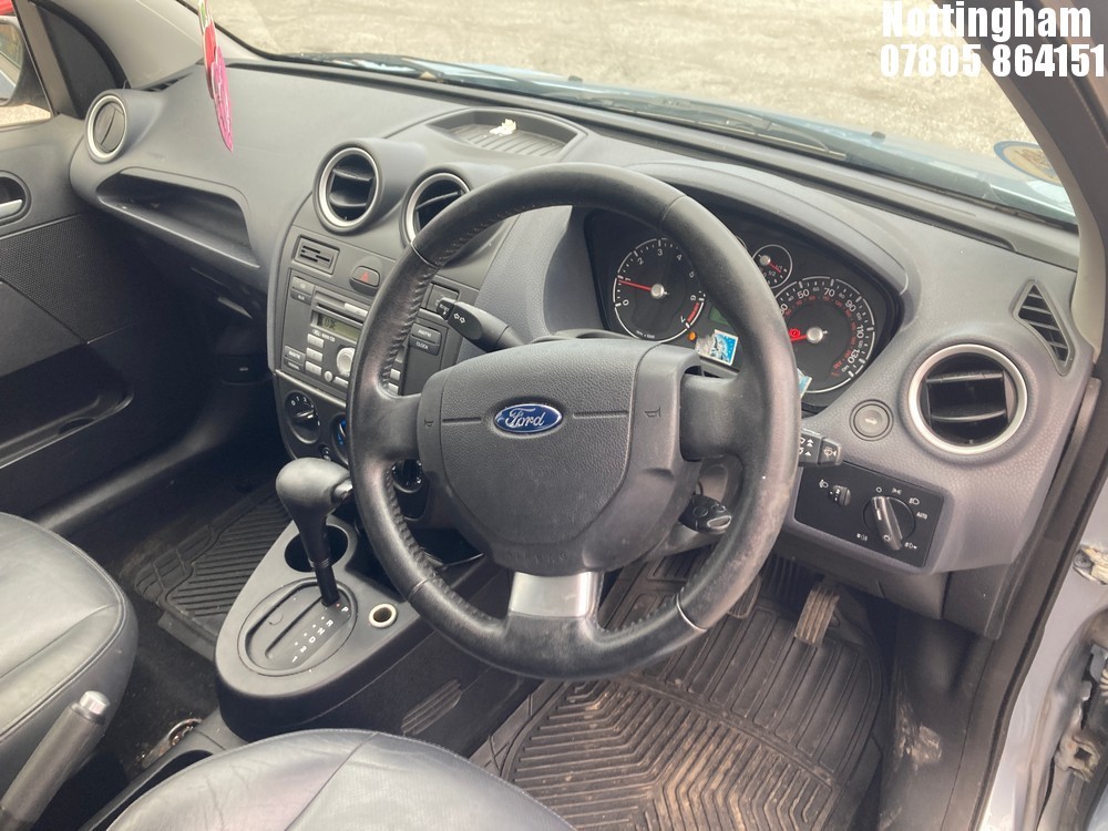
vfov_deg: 49.7
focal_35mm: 28
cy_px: 416
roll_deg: -2.1
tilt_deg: -36.7
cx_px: 554
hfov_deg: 63.4
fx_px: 896
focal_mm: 3.99
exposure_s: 1/121
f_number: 1.8
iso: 80
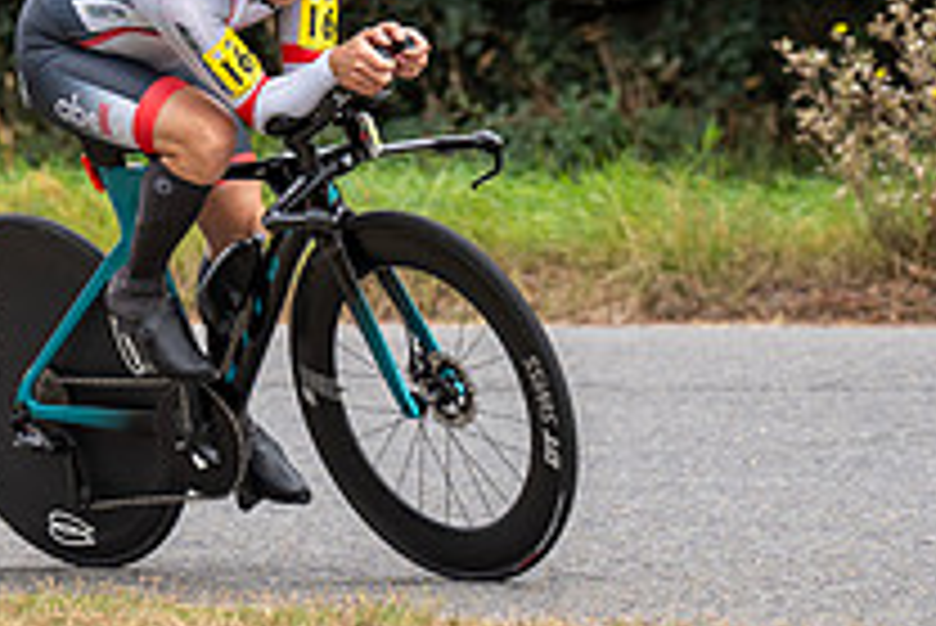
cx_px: 270
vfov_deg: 4.7
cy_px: 151
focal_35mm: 293
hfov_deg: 7.0
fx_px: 7623
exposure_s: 1/1000
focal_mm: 105
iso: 400
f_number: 4
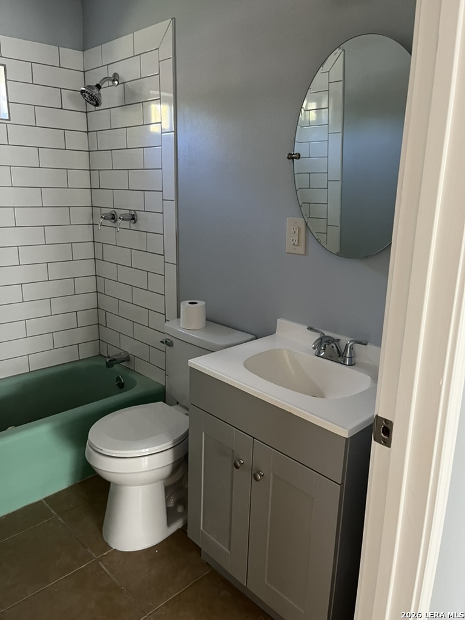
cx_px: 232
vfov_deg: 67.3
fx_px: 466
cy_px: 310
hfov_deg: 53.1
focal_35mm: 26
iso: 160
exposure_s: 1/60
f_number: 1.6
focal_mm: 5.1
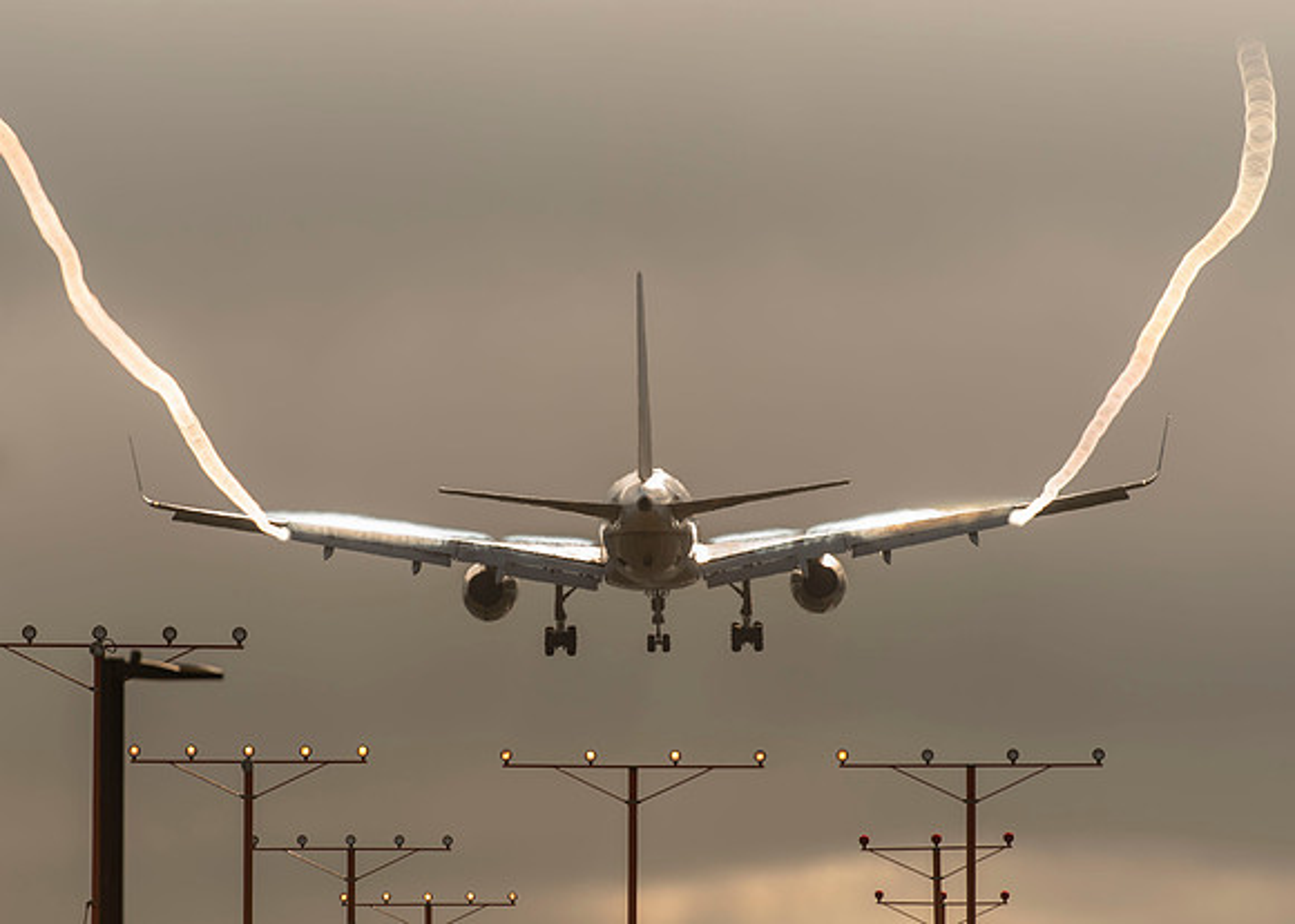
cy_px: 554
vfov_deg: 5.6
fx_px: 9407
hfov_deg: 7.9
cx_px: 612
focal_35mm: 256
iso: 100
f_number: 4
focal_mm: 200
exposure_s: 1/1250
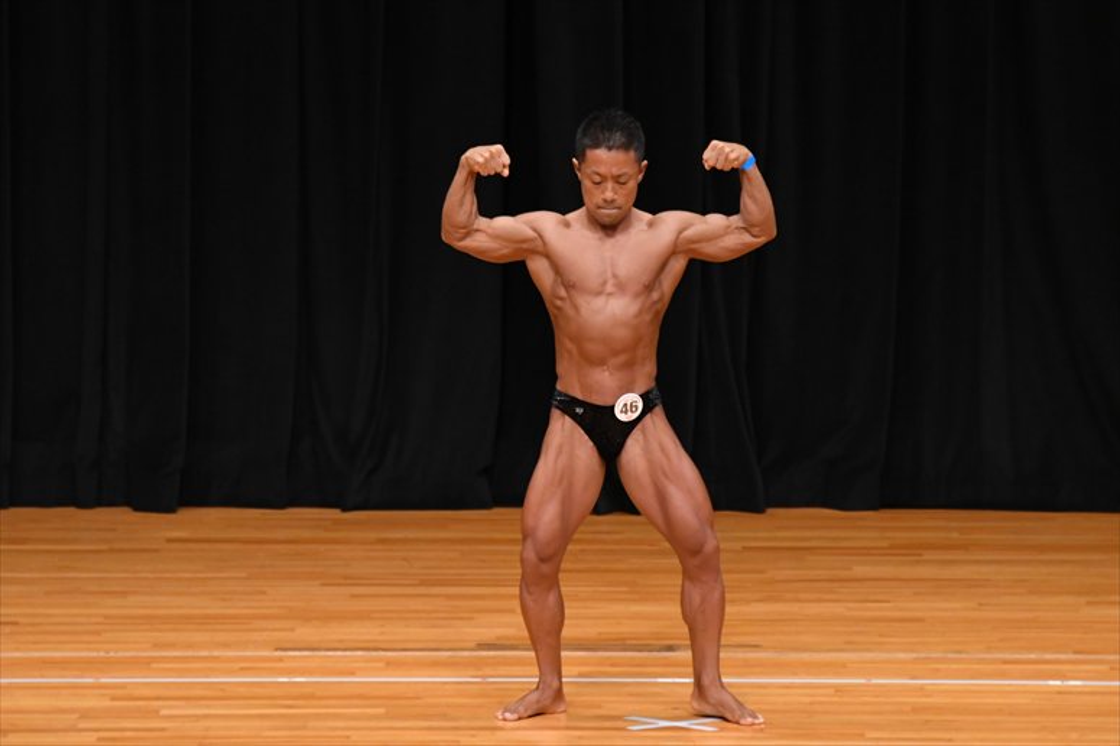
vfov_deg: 4.8
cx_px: 560
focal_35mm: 285
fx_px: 8862
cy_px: 373
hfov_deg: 7.2
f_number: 5.6
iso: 3200
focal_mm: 190
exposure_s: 1/400
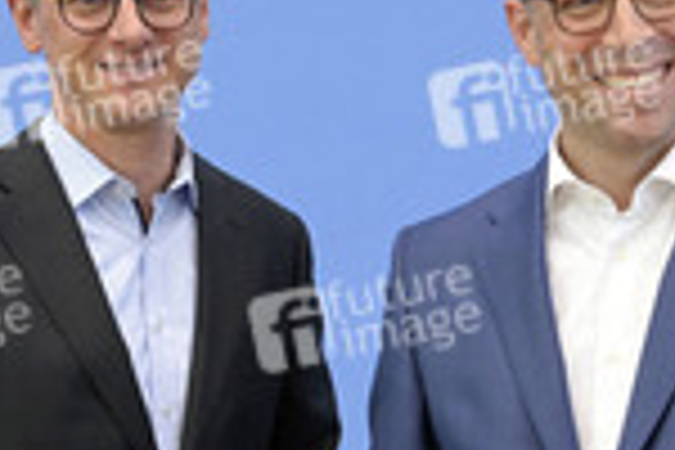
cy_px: 432
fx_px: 2362
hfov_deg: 16.2
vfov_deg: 10.8
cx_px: 425
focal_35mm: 126
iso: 4000
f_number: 5.6
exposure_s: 1/400
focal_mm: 42
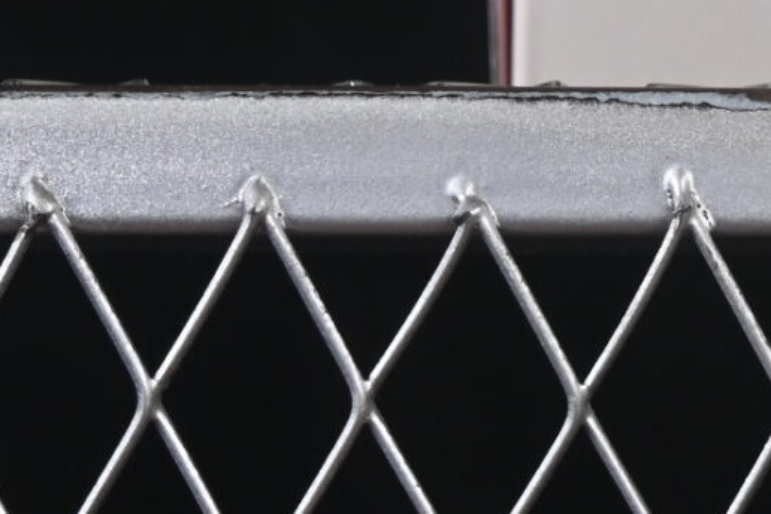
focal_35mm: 372
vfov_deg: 3.6
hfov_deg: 5.4
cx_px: 1787
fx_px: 7966
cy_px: -703
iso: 160
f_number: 8
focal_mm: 50
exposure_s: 1/80
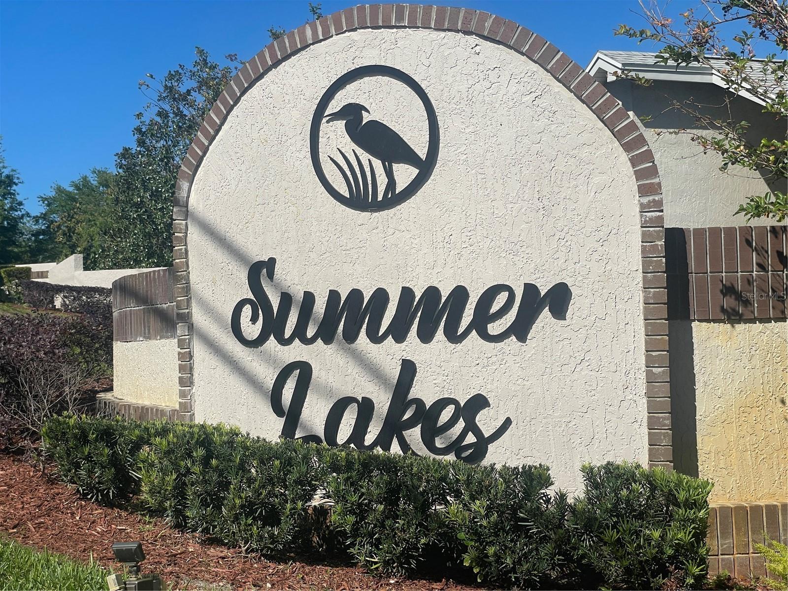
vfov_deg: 28.0
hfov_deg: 36.8
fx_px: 1184
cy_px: 296
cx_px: 394
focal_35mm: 52
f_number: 2
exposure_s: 1/2994
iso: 25
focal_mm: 6
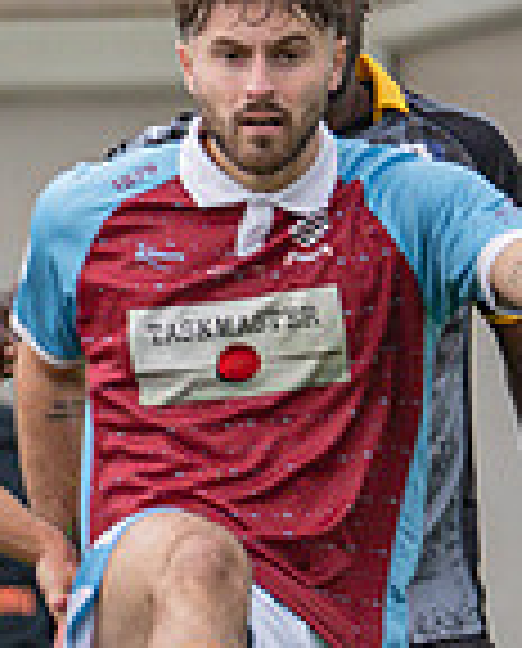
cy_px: 664
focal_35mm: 2721
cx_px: 633
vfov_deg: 0.7
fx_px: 52326
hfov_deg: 0.6
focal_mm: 400
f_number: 4.5
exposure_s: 1/1000
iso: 640
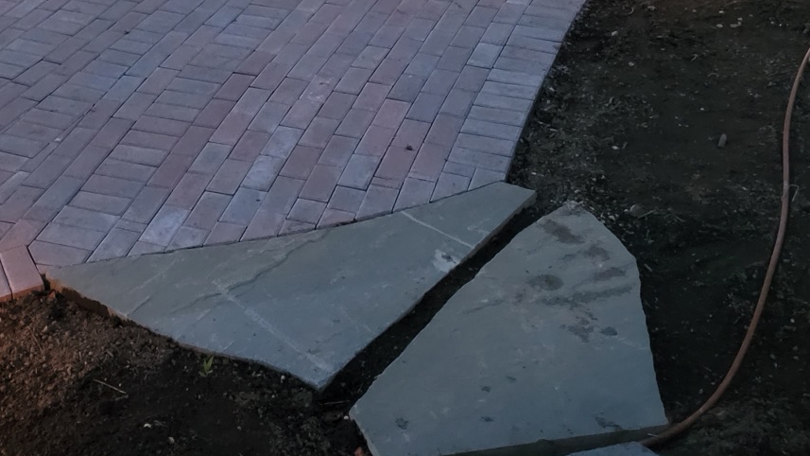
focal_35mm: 61
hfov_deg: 33.7
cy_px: -246
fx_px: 1310
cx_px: 205
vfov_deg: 17.5
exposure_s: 1/24
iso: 800
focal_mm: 6.7
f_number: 1.8
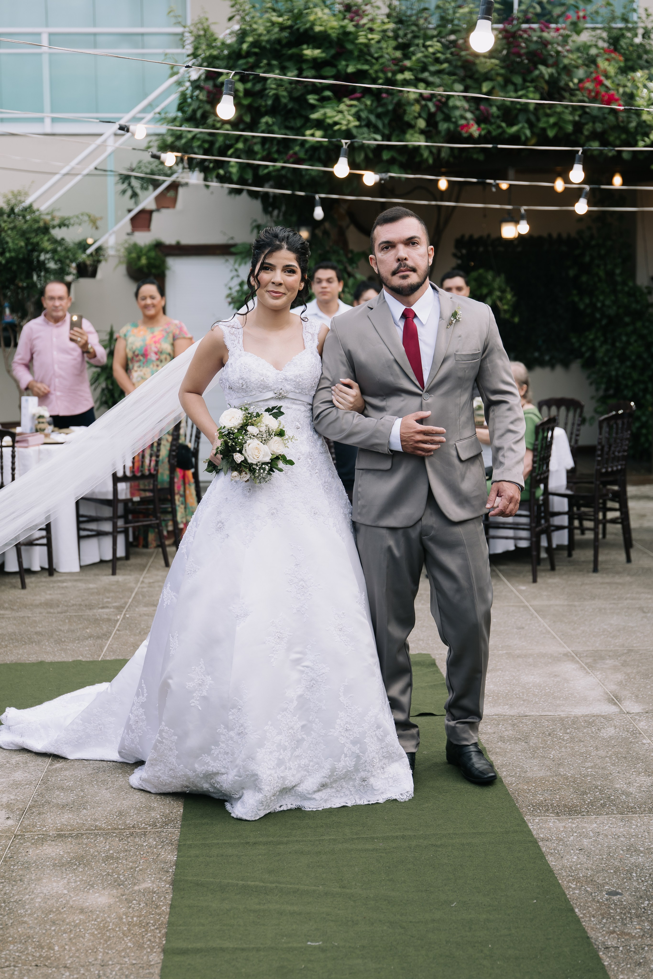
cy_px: 490
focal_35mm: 54
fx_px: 1469
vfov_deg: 36.9
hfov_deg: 25.1
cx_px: 326
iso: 320
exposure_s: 1/160
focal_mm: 52
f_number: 3.2
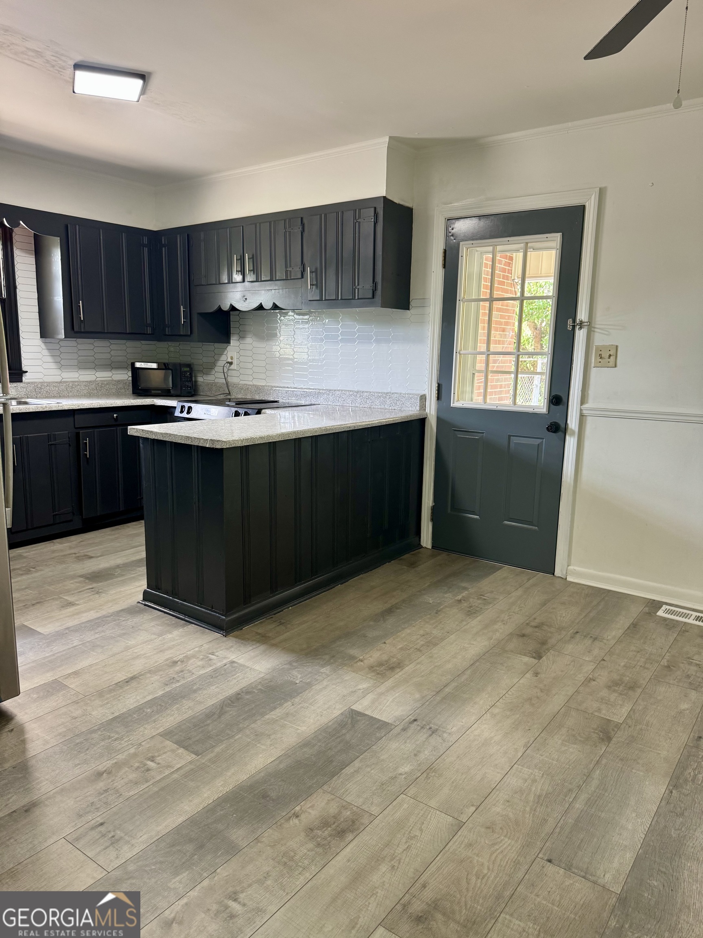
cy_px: 469
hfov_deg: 56.8
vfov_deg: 71.6
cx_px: 352
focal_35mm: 24
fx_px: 650
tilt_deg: -10.9
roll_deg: -0.8
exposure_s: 1/68
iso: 200
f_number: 1.78
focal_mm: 6.76
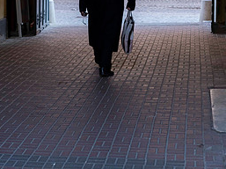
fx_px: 769
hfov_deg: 16.7
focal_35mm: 118
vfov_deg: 12.4
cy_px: -2
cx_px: 112
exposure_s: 1/160
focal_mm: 70
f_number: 4
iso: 1000
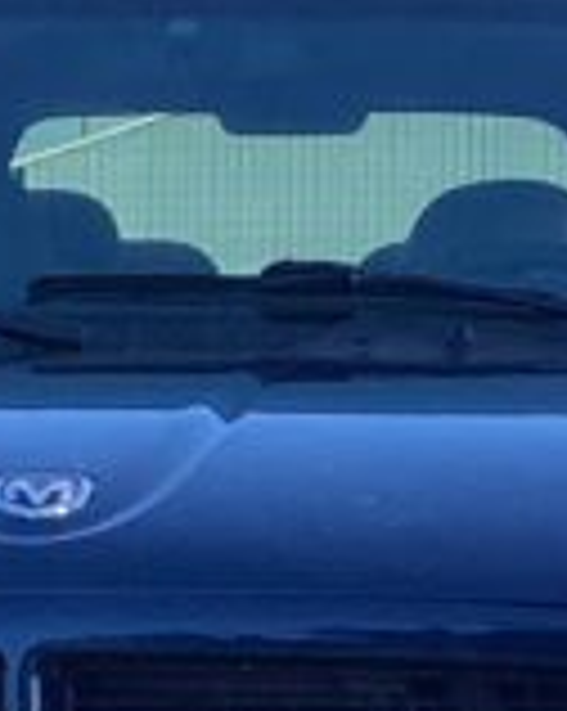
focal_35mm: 196
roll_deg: +0.4
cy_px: 922
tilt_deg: -7.3
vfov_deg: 9.7
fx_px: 4119
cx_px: 153
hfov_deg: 7.9
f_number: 2.4
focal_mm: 3.3
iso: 25
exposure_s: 1/622
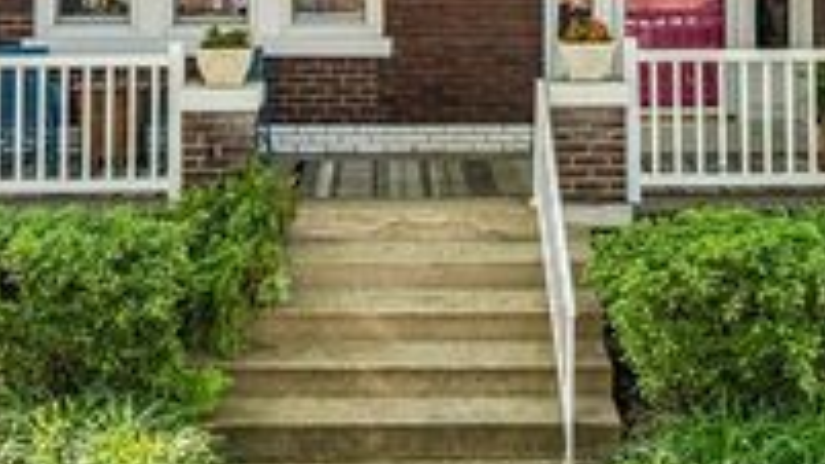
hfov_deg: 32.4
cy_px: -94
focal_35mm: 65
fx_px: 1422
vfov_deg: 17.6
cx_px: 419
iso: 150
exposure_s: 1/15
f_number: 2.8
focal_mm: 12.3
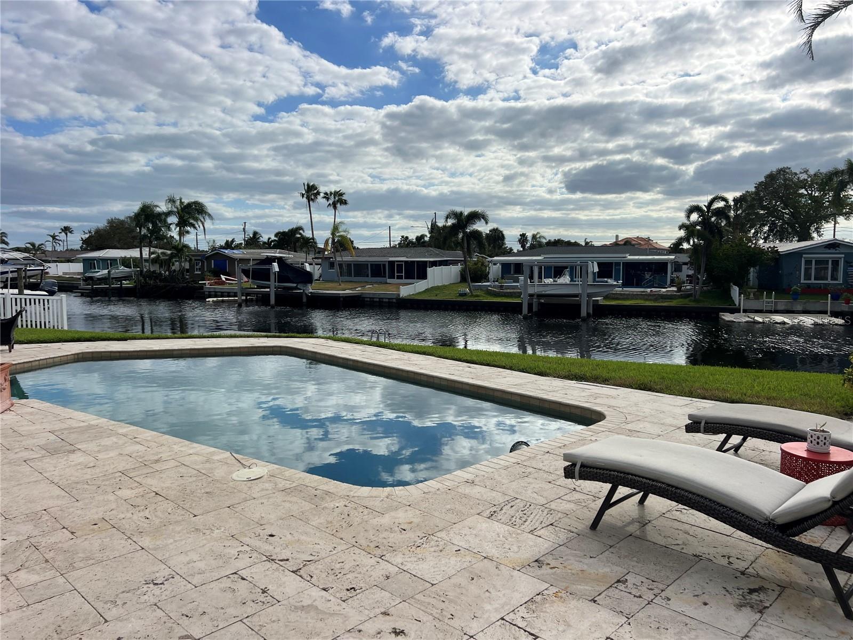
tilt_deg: -4.4
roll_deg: +0.2
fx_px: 641
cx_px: 426
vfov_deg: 53.1
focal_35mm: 26
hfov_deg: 67.3
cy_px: 320
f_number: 1.5
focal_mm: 5.7
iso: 50
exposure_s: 1/9434
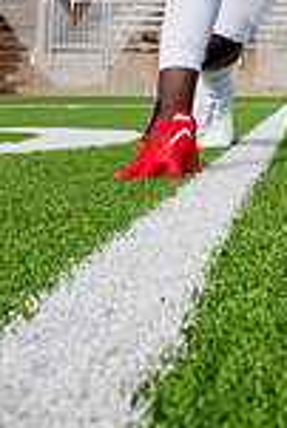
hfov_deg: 13.2
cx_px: 358
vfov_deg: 18.2
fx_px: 1205
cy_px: -198
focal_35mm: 101
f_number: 7.1
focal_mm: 34
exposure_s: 1/320
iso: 125
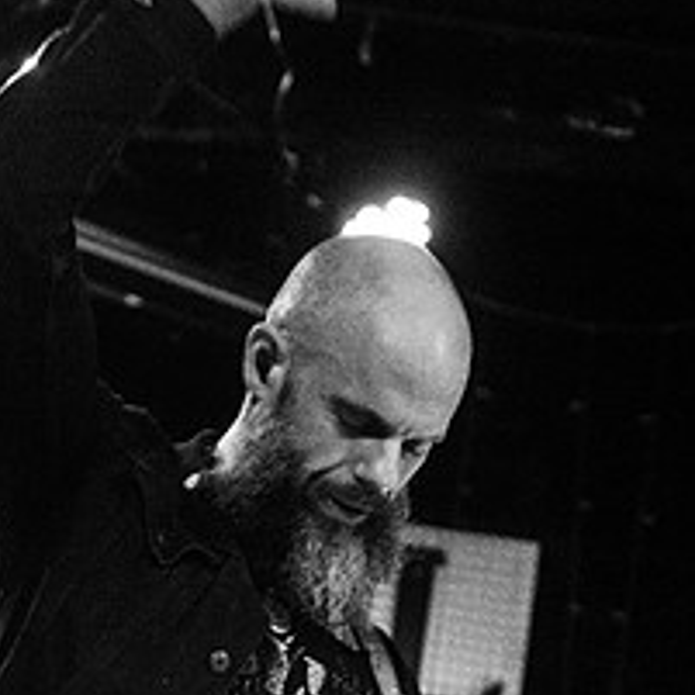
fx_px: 3112
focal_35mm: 137
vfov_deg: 12.7
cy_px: 588
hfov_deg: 12.7
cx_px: 178
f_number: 3.2
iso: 3200
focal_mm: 48
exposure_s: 1/160
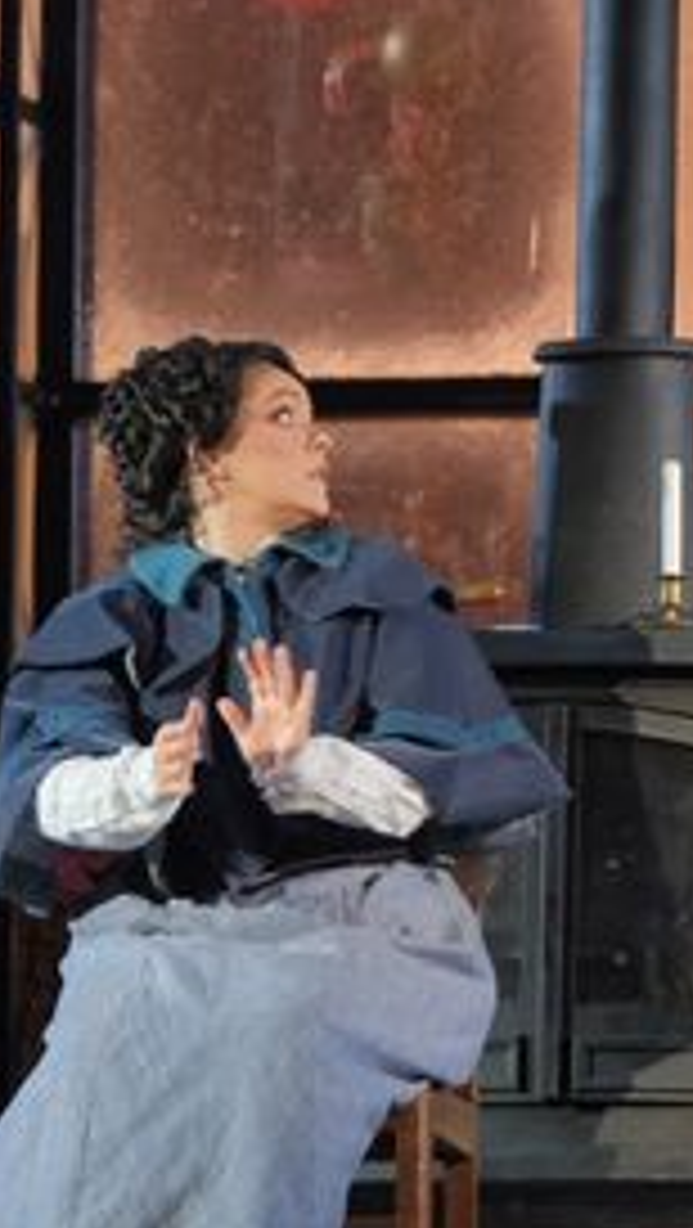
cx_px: 639
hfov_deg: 1.9
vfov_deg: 3.4
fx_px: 20993
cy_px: 322
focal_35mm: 644
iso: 1600
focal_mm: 140
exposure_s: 1/125
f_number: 2.8
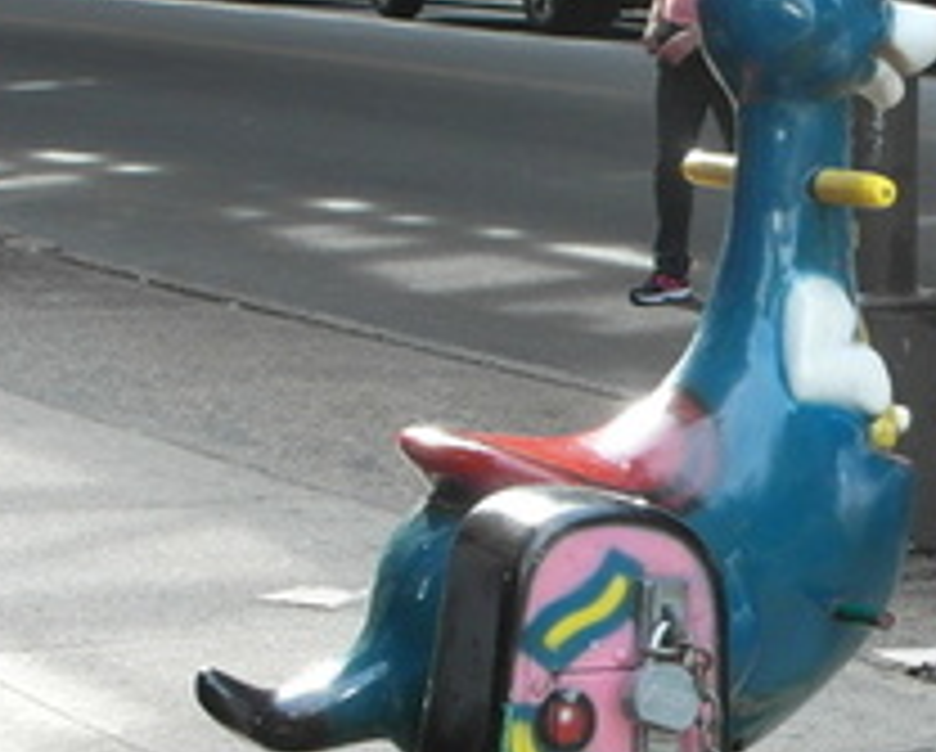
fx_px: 4328
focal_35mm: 156
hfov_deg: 12.1
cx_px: 1138
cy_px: 311
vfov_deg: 9.9
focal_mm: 7.5
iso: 100
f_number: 4
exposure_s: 1/90
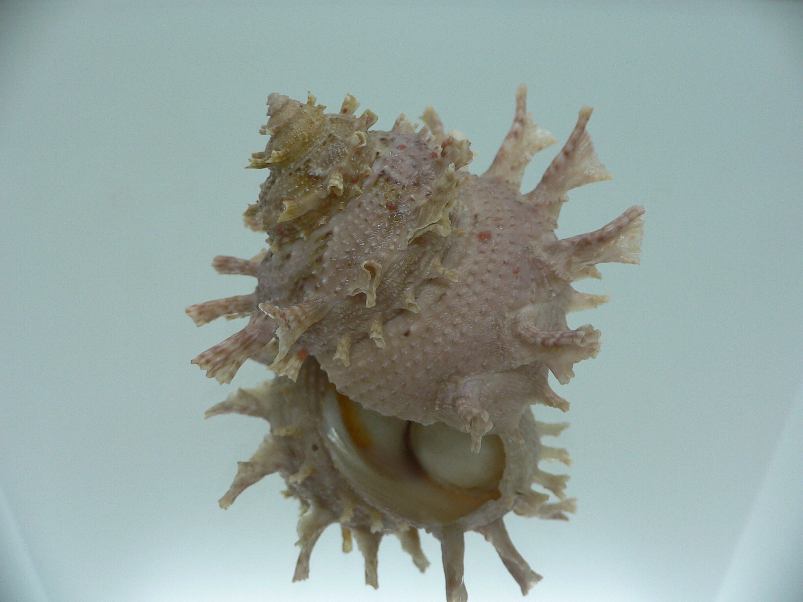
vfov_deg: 40.7
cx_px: 402
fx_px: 812
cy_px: 301
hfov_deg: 52.6
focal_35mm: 35
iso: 100
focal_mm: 4.6
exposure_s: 1/60
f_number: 2.8
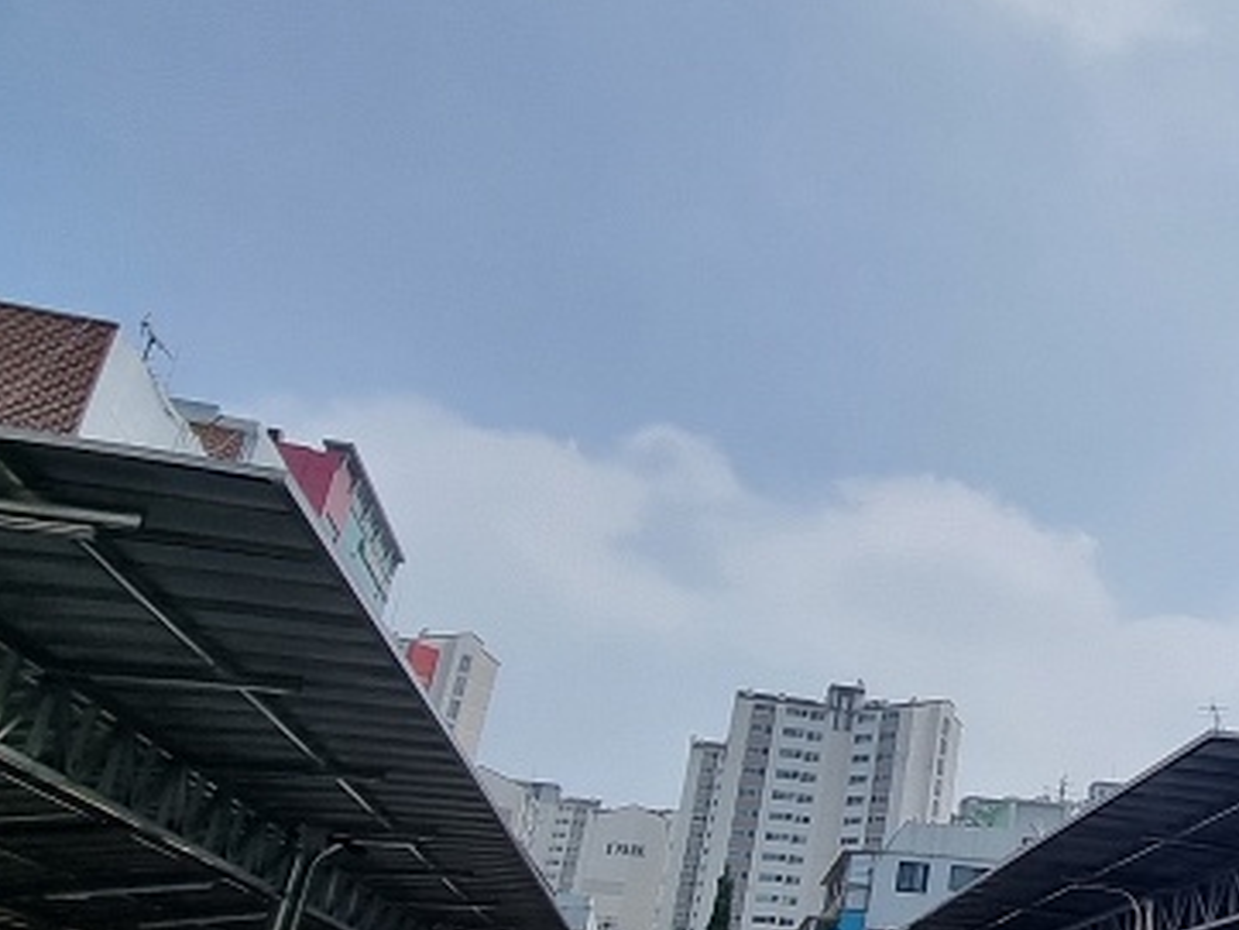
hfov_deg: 41.7
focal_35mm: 36
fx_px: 1289
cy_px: 583
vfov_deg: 39.4
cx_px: 1339
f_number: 2.2
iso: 50
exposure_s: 1/4608
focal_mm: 2.2
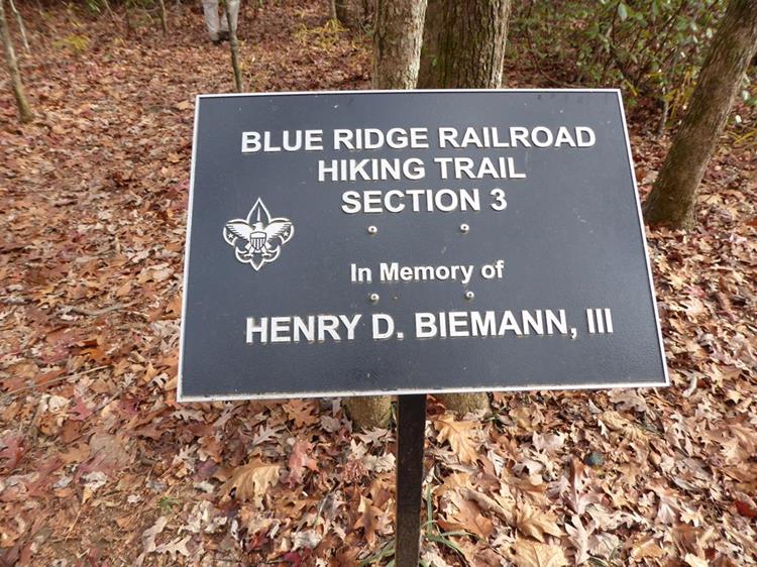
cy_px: 284
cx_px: 378
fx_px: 547
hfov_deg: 69.4
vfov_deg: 54.9
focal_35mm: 25
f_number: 3.3
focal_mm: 4.3
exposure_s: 1/125
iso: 100
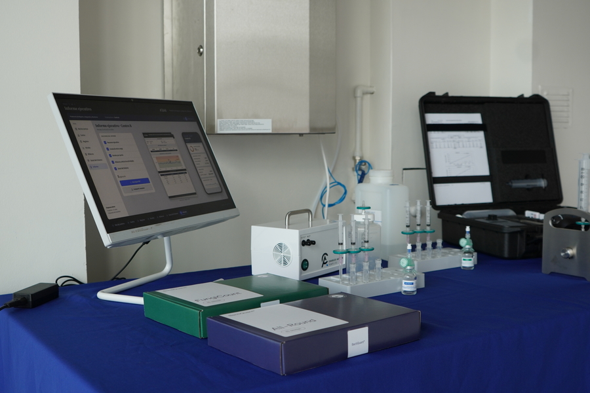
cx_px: 295
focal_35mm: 42
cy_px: 196
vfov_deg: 31.9
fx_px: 688
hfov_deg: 46.4
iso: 320
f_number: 4
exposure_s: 1/160
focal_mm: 28
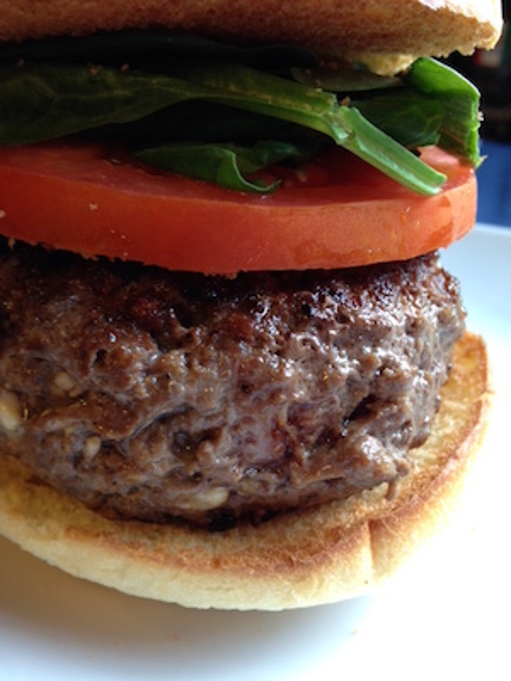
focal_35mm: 33
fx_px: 650
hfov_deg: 42.9
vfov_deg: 55.4
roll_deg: -1.1
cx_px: 256
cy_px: 340
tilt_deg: -29.0
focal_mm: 4.12
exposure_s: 1/20
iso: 64
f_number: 2.4
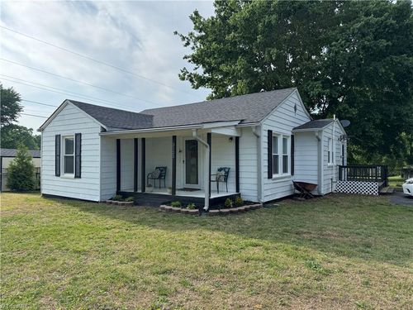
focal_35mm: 24
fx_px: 286
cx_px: 206
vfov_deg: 56.8
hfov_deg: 71.6
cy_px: 155
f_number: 1.78
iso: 80
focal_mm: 6.76
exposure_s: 1/2833
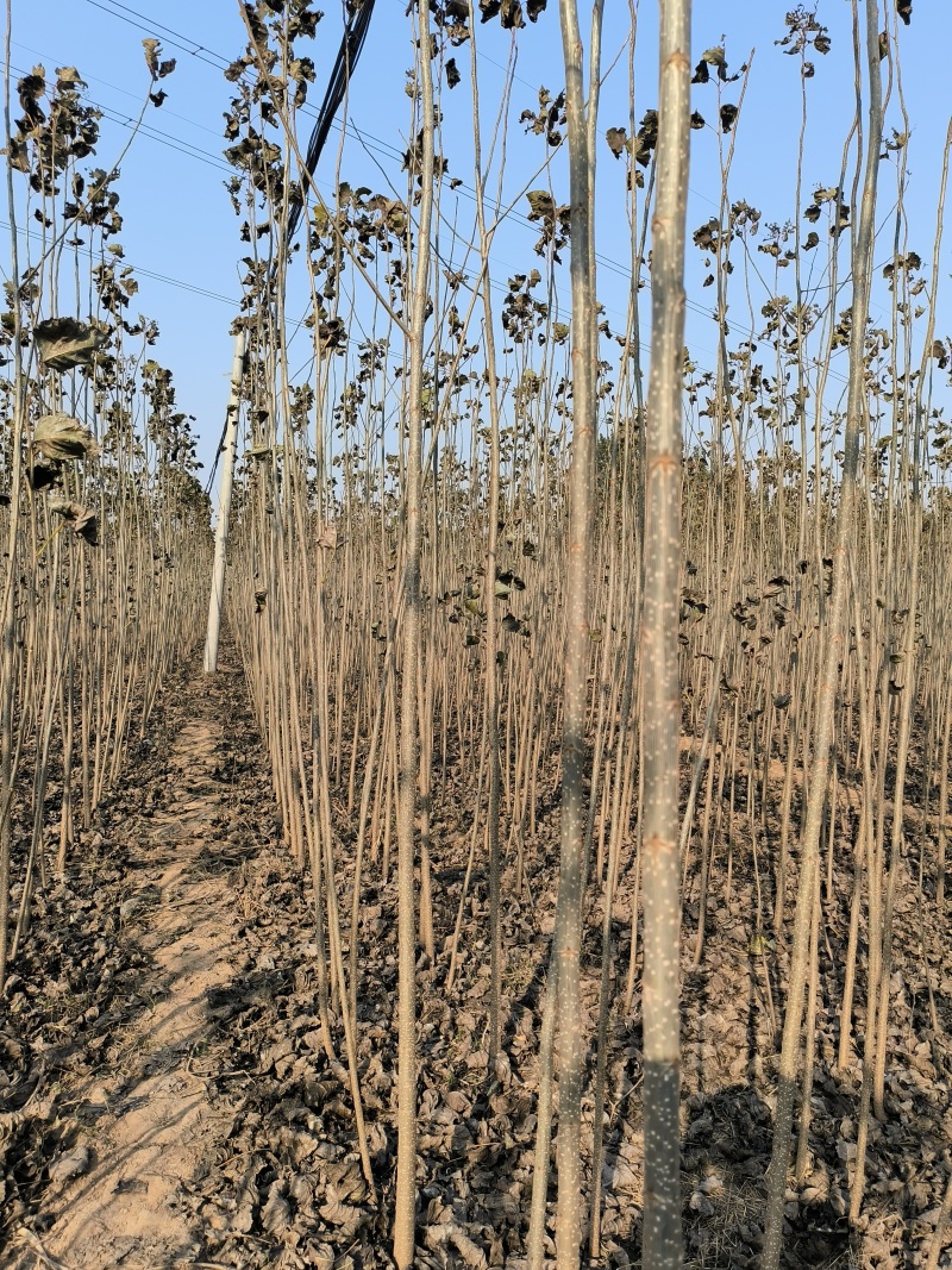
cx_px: 476
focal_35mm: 27
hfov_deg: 51.3
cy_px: 635
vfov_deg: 65.3
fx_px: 990
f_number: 1.9
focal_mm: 5.52
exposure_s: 1/851
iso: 101
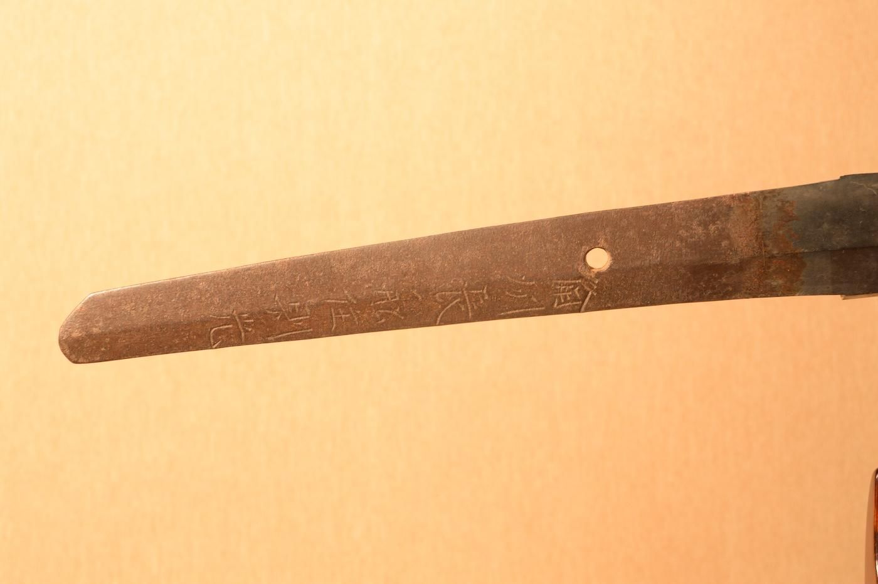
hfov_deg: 26.0
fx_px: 1901
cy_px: 292
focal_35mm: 78
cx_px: 439
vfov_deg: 17.5
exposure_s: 1/1.6
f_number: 11
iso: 400
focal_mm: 52
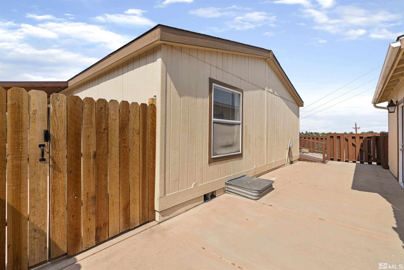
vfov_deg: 73.8
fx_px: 180
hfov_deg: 96.7
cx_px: 202
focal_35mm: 16
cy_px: 135
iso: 400
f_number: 9
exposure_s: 1/2500
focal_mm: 16
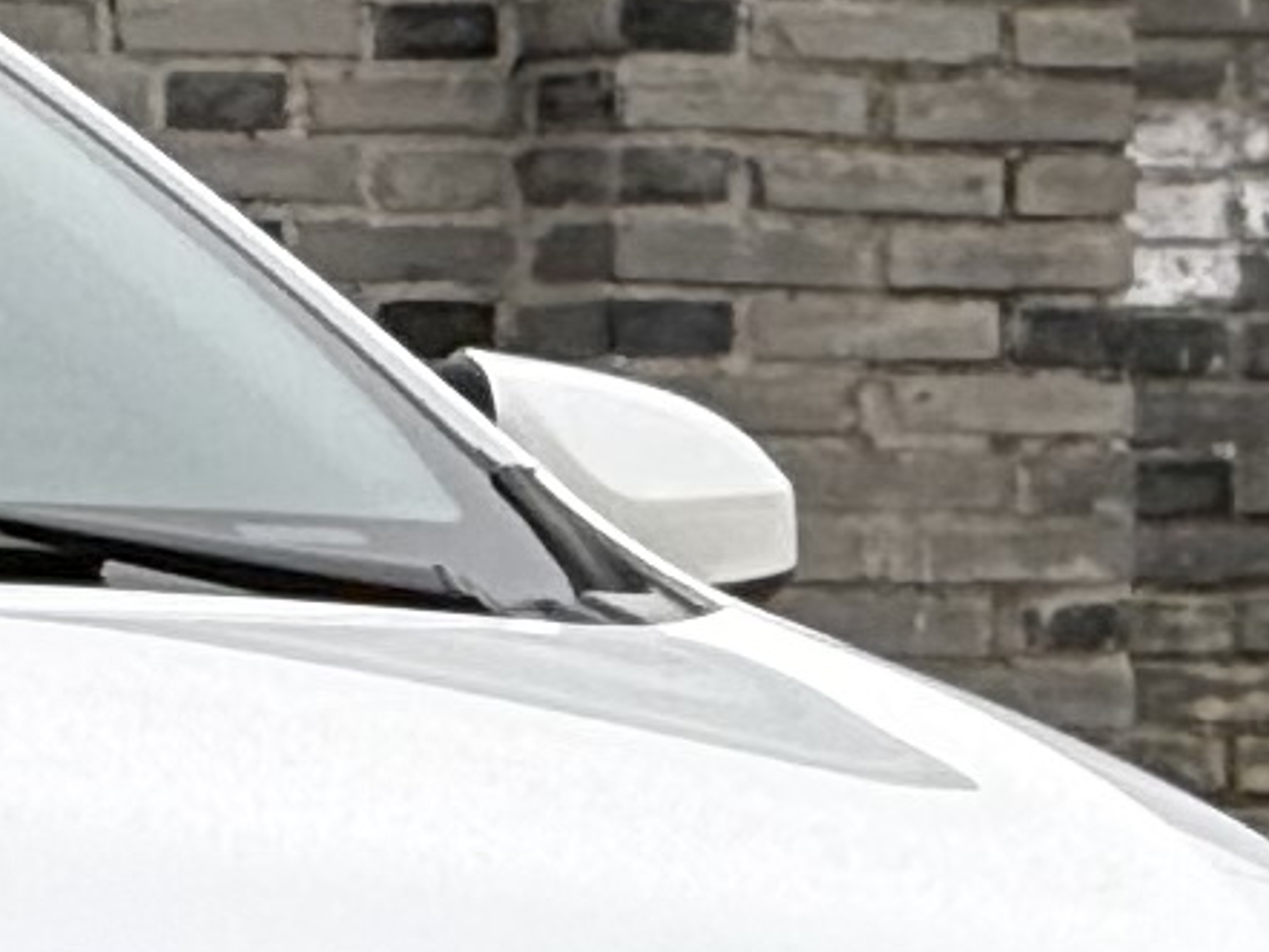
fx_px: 26482
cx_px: -1605
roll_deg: -0.5
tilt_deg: +0.1
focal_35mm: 722
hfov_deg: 2.7
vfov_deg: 2.1
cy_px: 685
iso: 50
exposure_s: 1/134
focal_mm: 15.66
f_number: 2.8
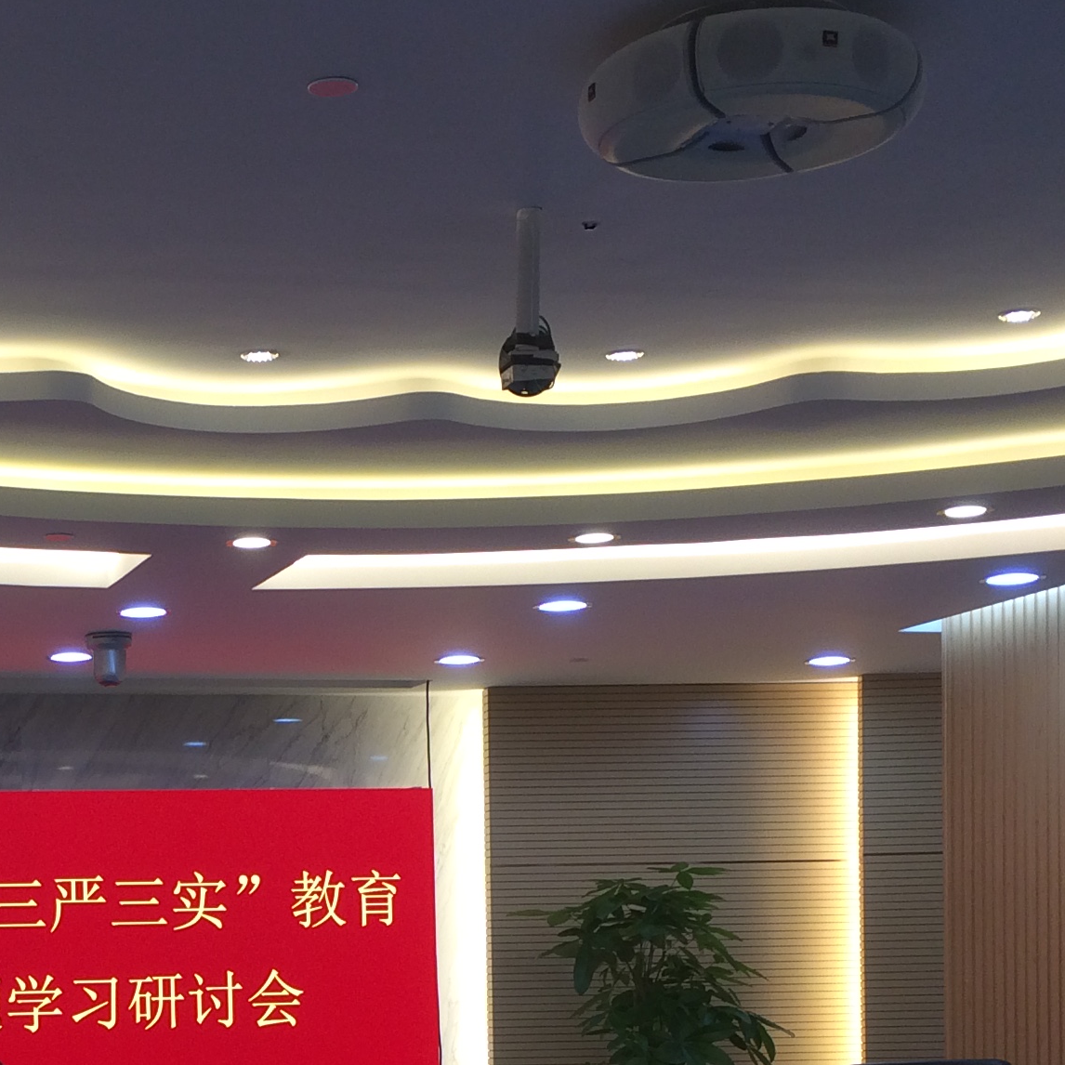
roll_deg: +1.3
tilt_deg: -2.9
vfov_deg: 22.8
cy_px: 1059
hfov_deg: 23.0
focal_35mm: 73
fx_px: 2541
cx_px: 91
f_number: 2.2
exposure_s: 1/40
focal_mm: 4.15
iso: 32
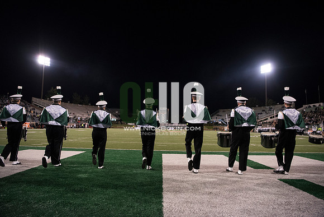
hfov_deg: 73.7
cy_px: 108
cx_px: 162
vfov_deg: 53.2
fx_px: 216
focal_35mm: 24
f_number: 3.2
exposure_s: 1/1250
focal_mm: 24
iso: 4000
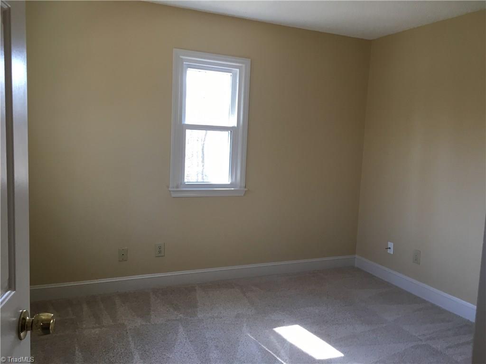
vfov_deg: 48.2
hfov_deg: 61.7
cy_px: 182
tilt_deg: -7.0
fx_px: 407
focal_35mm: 29
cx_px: 243
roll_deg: -2.5
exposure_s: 1/30
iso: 32
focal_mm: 4.15
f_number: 2.2
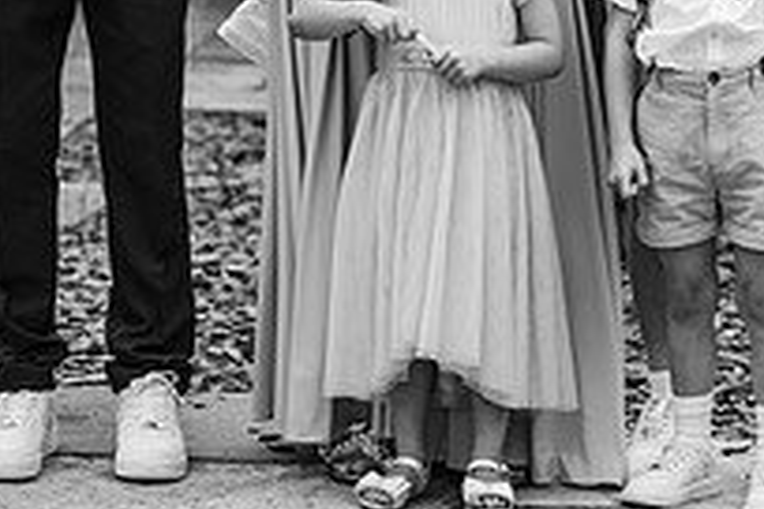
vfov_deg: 5.6
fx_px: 5135
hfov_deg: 8.5
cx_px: 588
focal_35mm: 242
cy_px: -135
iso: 100
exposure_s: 1/800
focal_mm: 85
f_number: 2.2
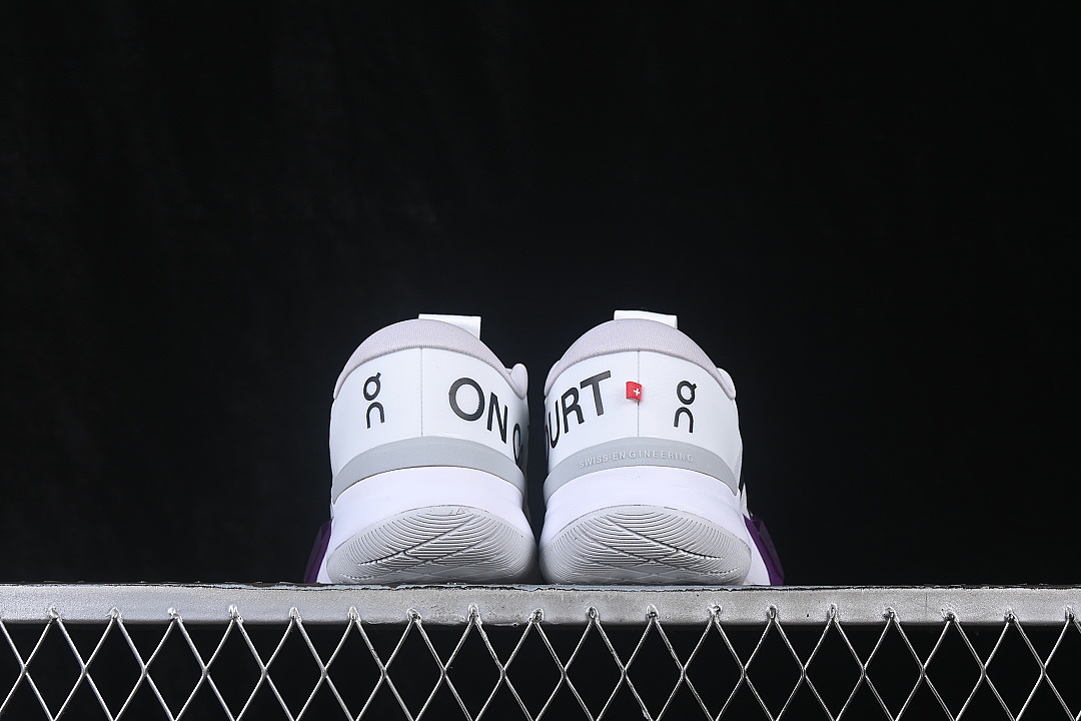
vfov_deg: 18.2
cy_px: 360
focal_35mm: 75
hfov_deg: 27.0
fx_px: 2252
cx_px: 540
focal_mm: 50
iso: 160
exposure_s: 1/80
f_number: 8
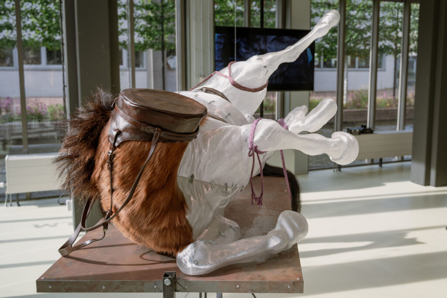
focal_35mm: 40
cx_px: 277
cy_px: 129
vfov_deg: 33.2
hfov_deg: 47.9
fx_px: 499
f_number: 4
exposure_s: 1/320
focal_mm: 32
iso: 100
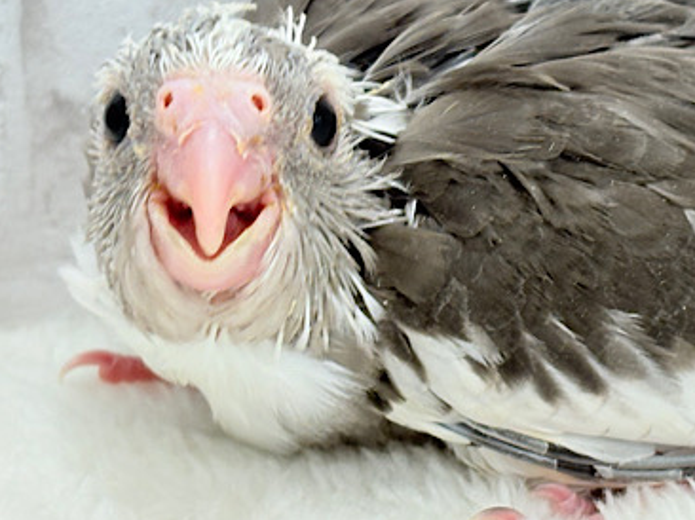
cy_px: 226
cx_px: 528
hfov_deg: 21.4
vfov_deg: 16.2
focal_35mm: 91
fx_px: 1826
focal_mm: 5.96
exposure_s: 1/50
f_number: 1.6
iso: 40
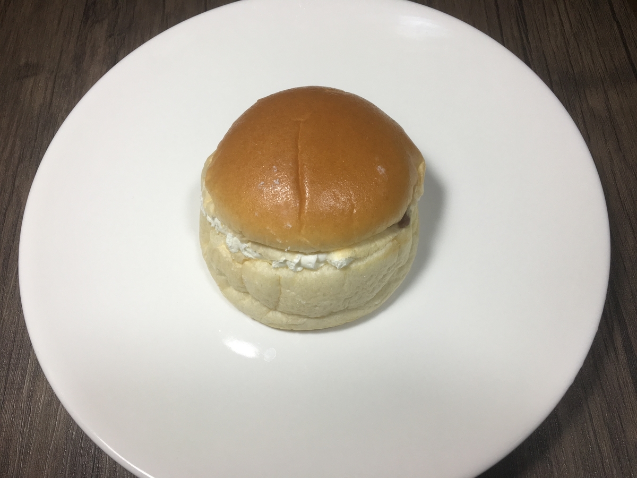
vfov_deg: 48.2
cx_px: 318
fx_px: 534
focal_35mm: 29
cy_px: 239
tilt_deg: -66.1
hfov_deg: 61.7
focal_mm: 4.15
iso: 40
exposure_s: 1/120
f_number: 2.2
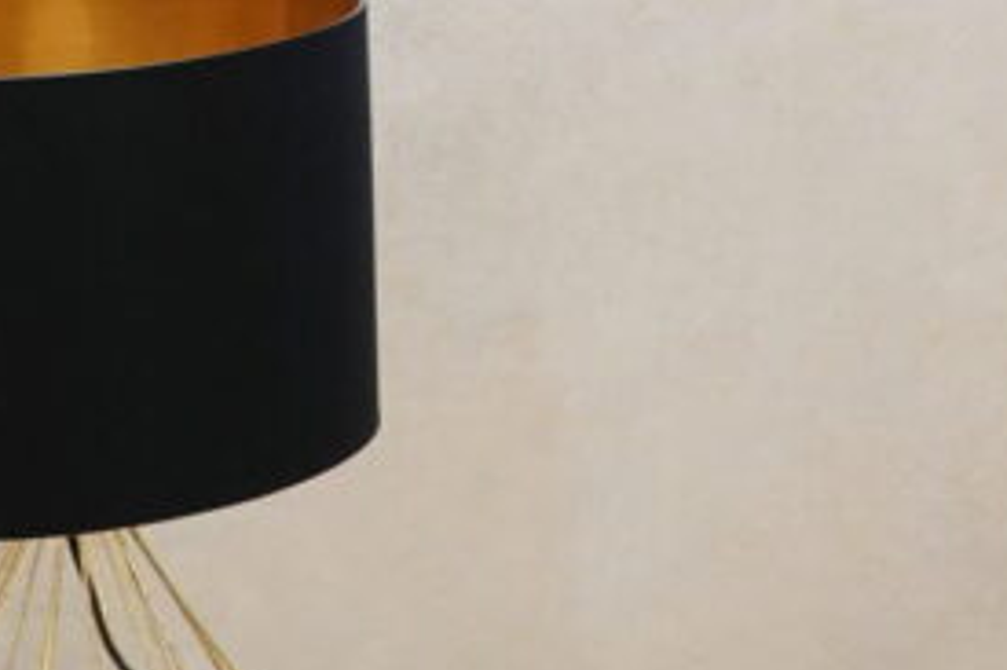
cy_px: -531
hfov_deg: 13.6
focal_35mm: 144
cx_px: 1384
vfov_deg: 9.1
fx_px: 4025
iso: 4000
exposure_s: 1/160
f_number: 6.3
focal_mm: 33
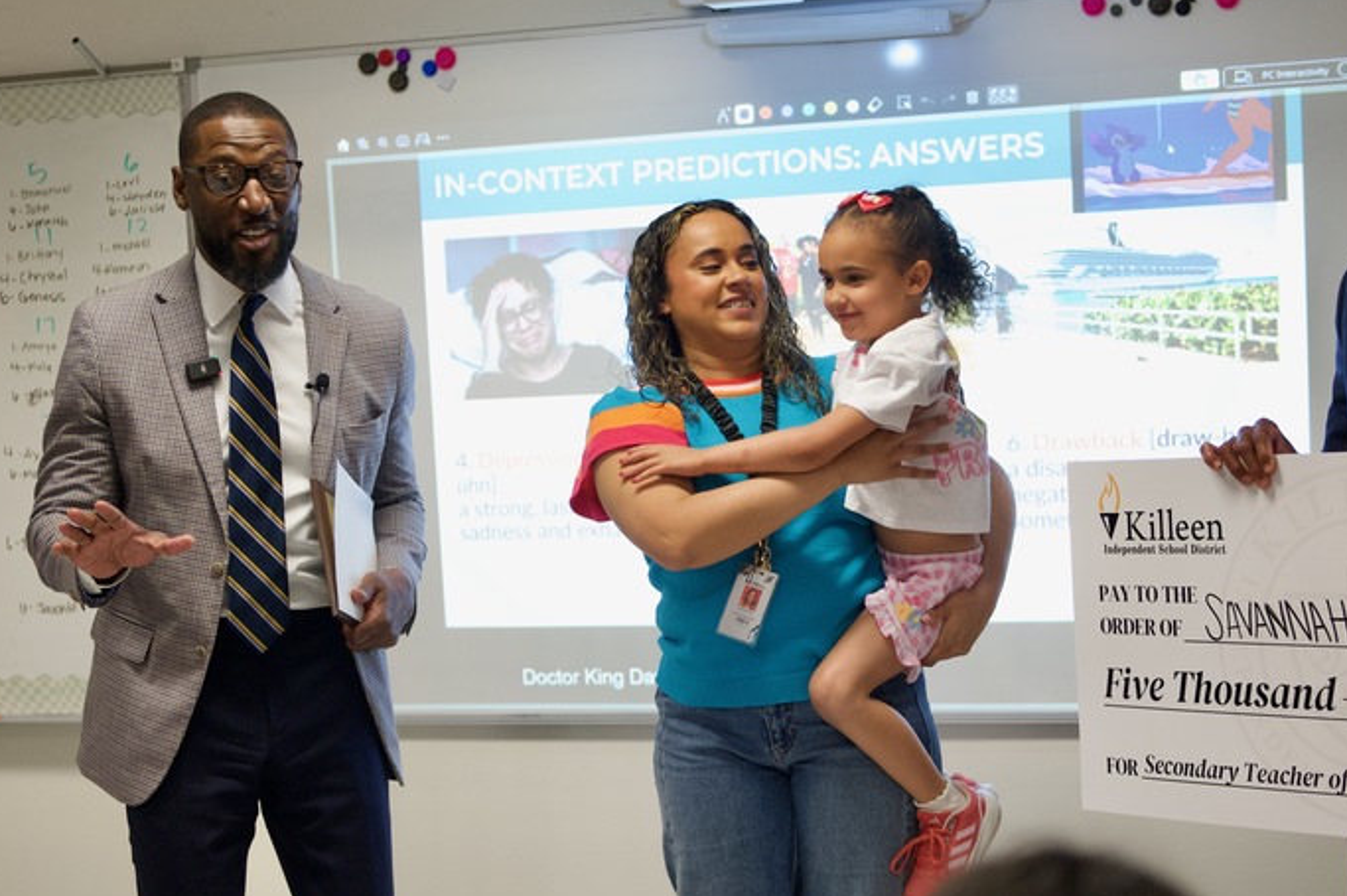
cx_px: 696
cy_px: 554
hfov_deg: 28.1
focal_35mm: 72
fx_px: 2691
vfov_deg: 18.9
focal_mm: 48
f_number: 2.8
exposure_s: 1/320
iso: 2000
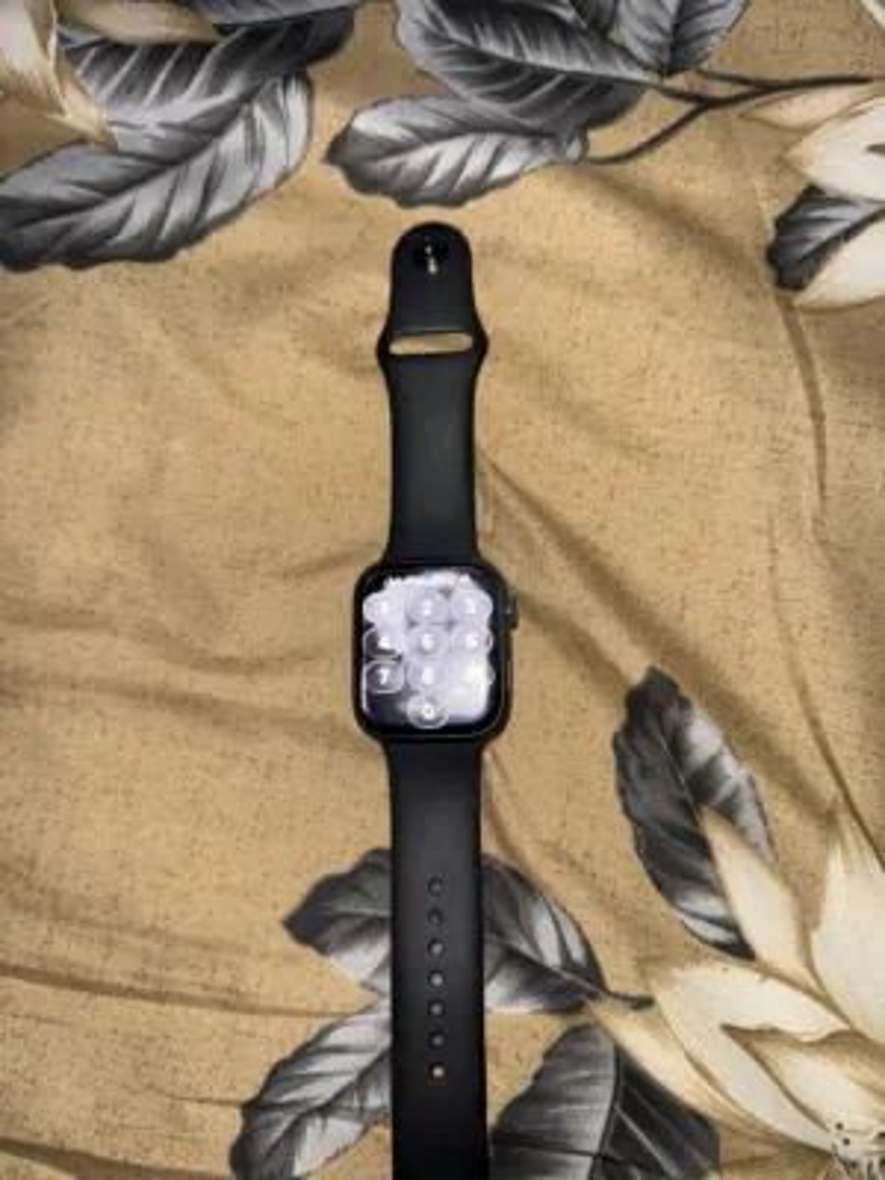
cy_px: 590
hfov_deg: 56.8
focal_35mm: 24
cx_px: 442
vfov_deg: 71.6
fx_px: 818
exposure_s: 1/4
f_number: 1.78
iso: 50
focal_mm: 6.76
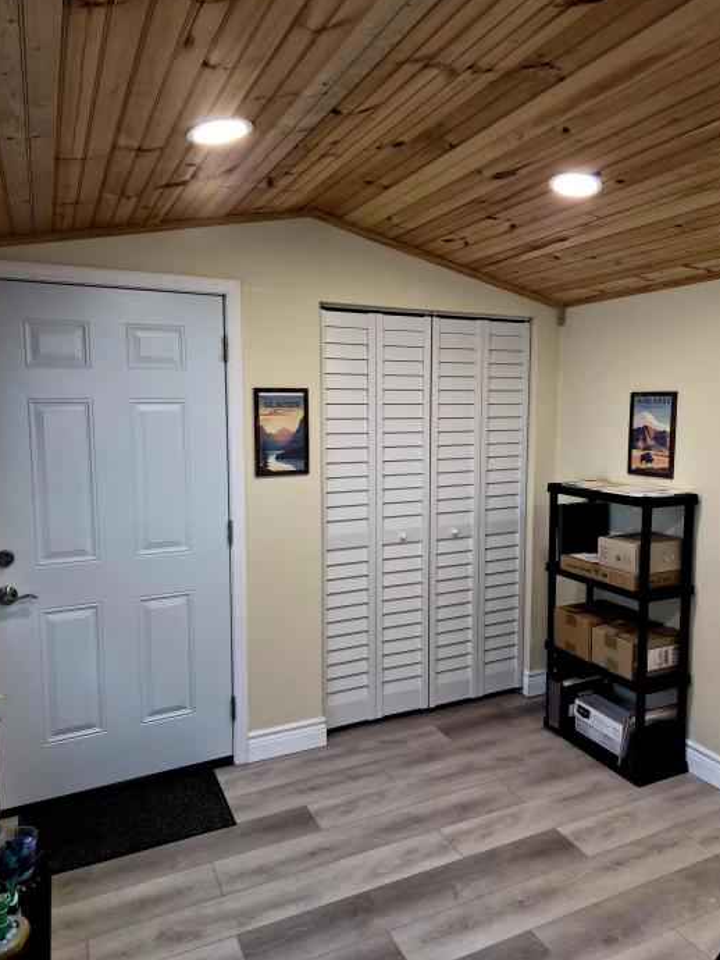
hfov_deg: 56.8
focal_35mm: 24
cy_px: 461
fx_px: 665
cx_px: 360
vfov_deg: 71.5
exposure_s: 1/60.2
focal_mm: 5.4
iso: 100
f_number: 1.8
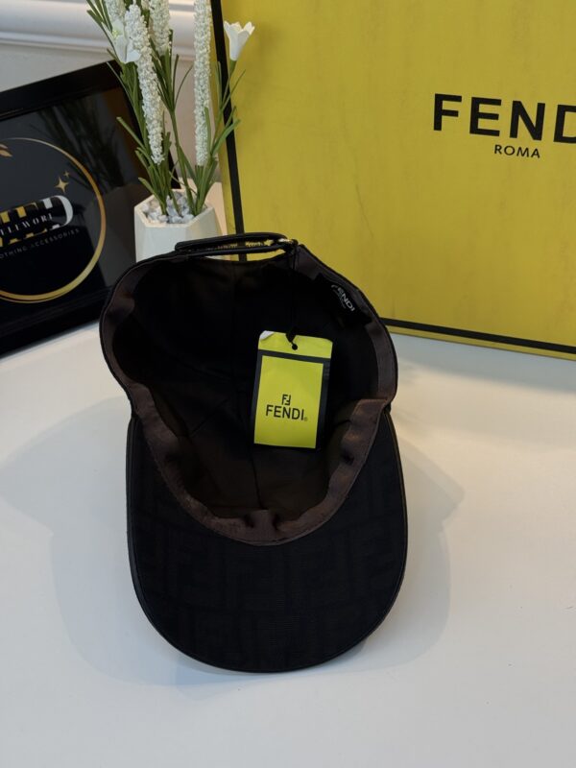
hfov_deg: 30.3
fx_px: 1065
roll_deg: +4.5
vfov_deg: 39.7
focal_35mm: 48
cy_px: 384
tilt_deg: -38.3
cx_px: 288
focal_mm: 6.76
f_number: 1.78
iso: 64
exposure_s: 1/783
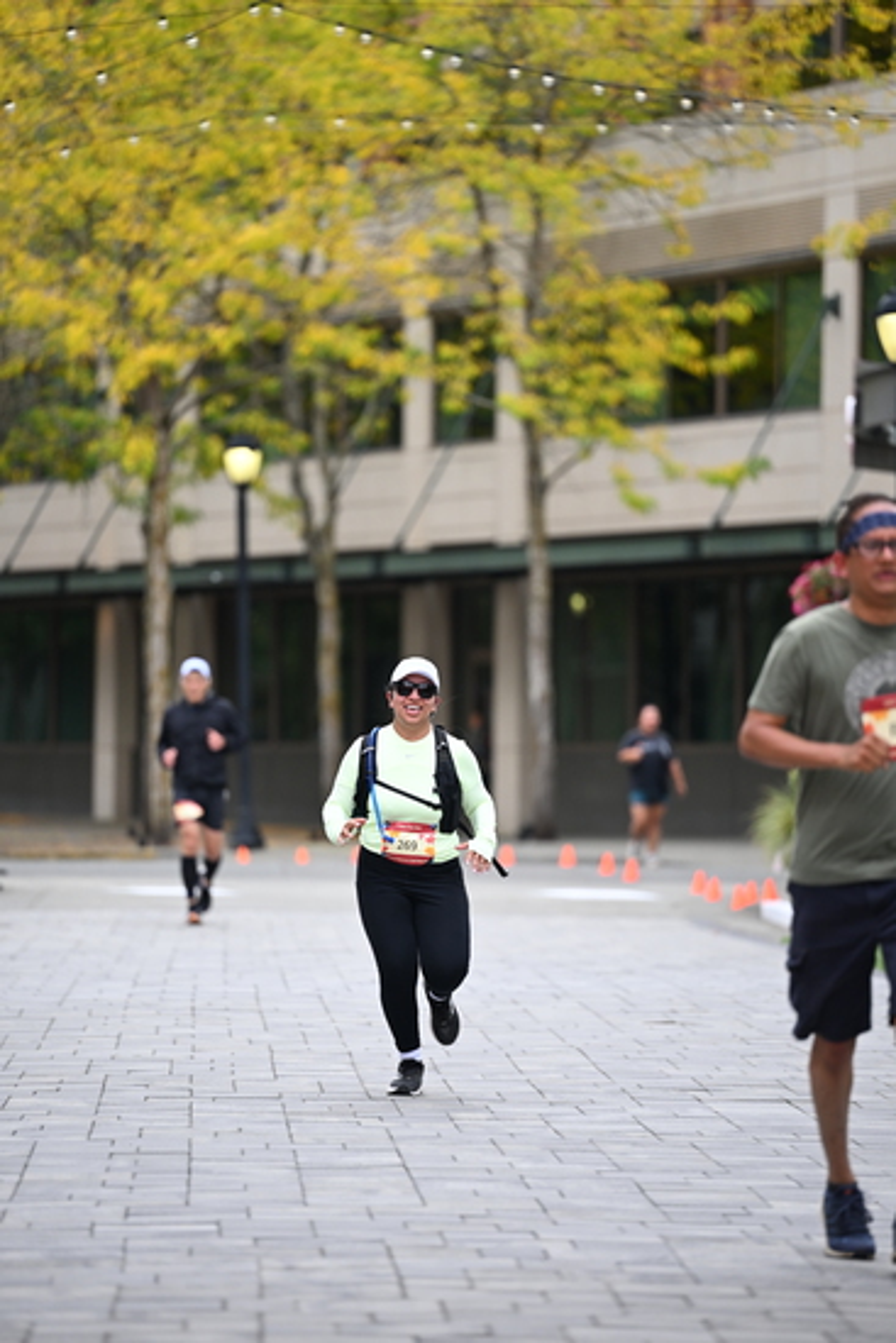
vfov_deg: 11.1
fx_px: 6902
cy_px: 672
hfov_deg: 7.4
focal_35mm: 185
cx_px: 448
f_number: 2.8
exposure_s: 1/2500
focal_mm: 185
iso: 640
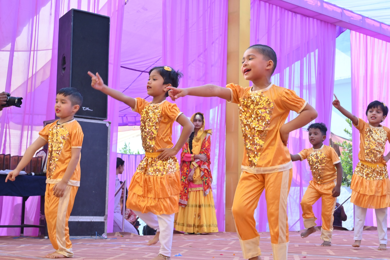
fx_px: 628
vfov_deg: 23.3
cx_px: 195
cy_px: 130
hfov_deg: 34.5
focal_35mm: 58
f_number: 13
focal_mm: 58
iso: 500
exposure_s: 1/200
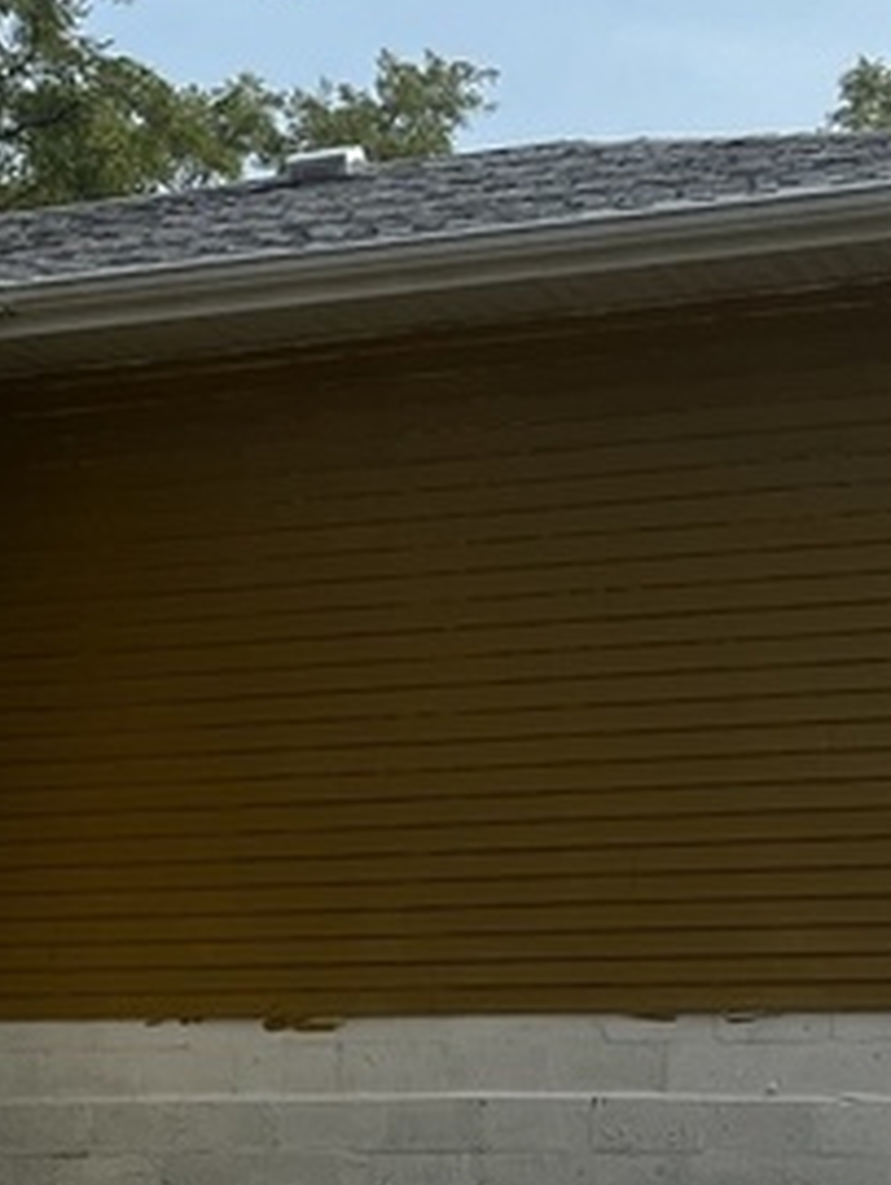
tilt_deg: -8.1
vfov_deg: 17.7
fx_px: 3564
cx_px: -285
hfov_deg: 13.7
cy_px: 1540
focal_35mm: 104
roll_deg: -1.4
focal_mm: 5.7
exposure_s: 1/3257
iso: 50
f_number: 1.5
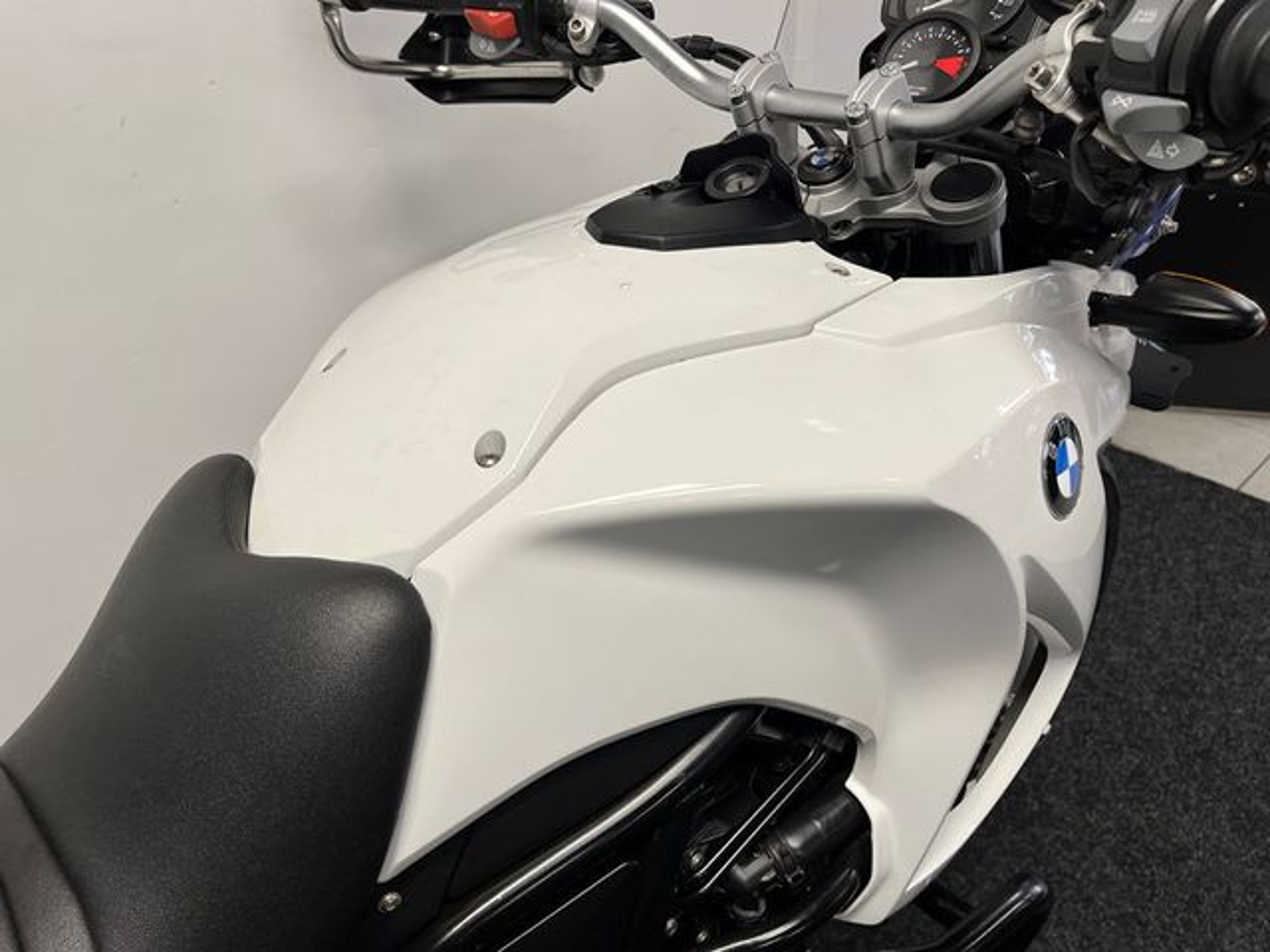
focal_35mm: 26
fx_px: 954
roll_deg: +1.2
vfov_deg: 53.1
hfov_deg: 67.3
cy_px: 476
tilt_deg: -33.0
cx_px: 635
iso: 80
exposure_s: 1/100
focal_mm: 5.1
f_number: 1.6
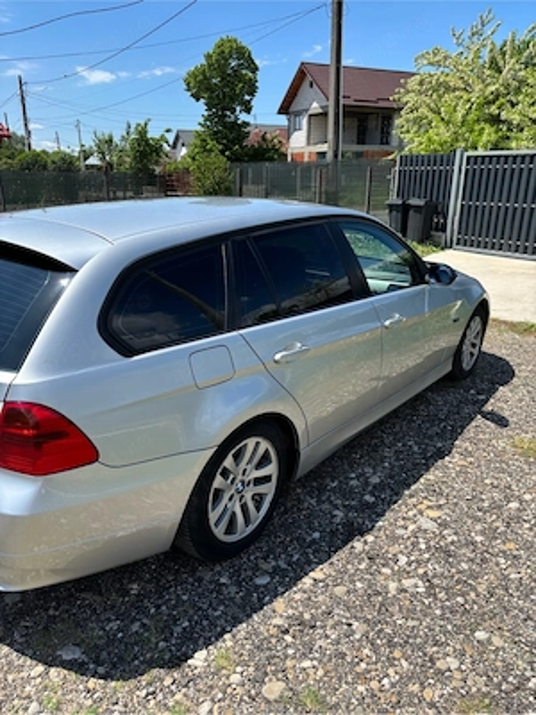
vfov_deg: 67.3
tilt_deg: -18.7
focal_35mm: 26
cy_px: 358
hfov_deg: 53.1
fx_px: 537
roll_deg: -1.0
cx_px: 268
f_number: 1.6
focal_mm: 5.96
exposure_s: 1/2242
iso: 50
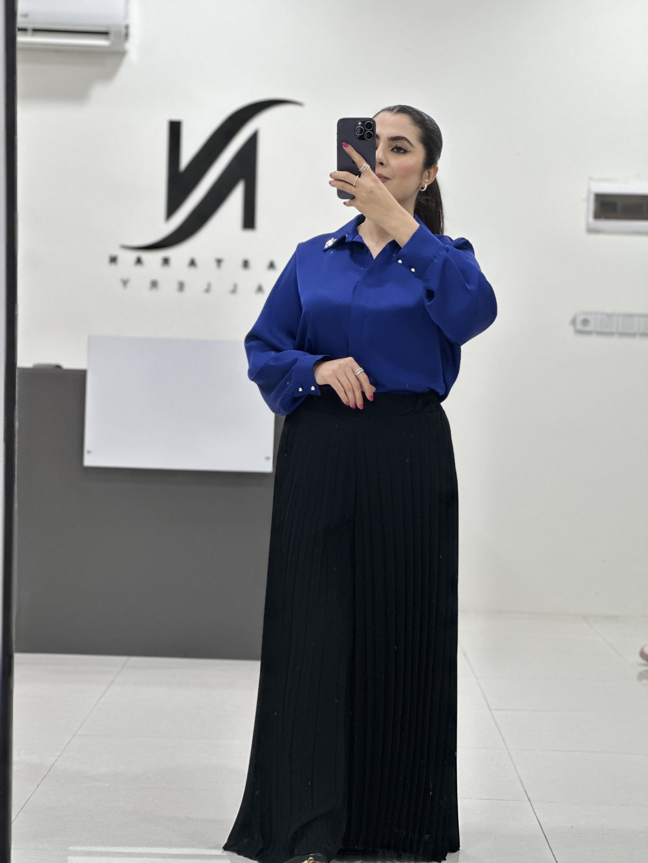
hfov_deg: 19.1
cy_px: 432
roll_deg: -2.6
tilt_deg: -15.5
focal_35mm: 77
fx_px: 1922
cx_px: 324
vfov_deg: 25.3
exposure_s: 1/100
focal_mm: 9
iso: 200
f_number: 2.8
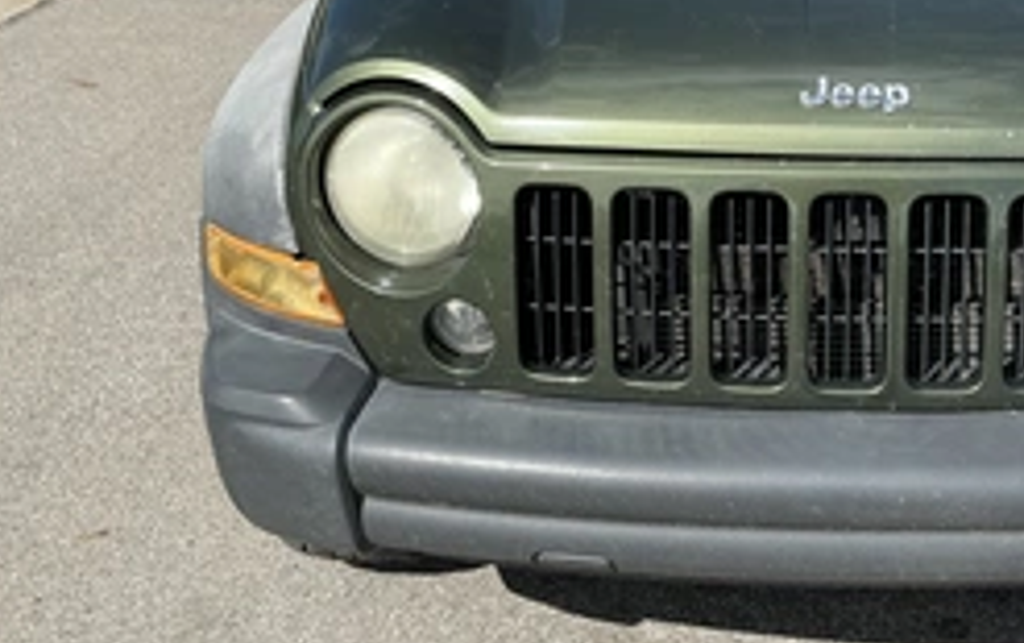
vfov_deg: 26.6
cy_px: 170
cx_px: 800
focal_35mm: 48
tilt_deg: -22.3
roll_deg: -2.0
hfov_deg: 40.3
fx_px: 1341
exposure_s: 1/1577
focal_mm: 3
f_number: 1.8
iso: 25
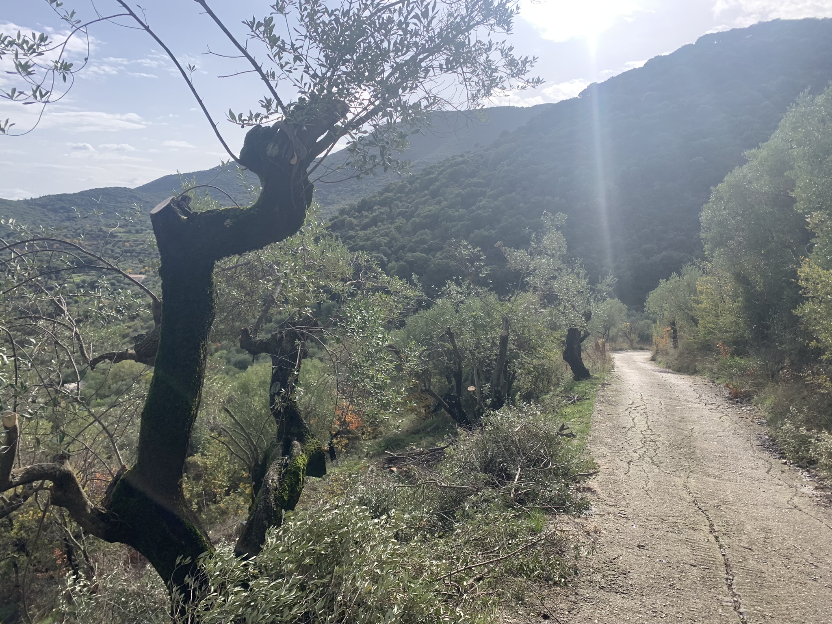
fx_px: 625
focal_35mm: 26
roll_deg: -3.7
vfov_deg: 53.1
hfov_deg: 67.3
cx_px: 416
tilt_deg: -4.5
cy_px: 312
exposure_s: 1/1689
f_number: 1.8
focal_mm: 4.25
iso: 25
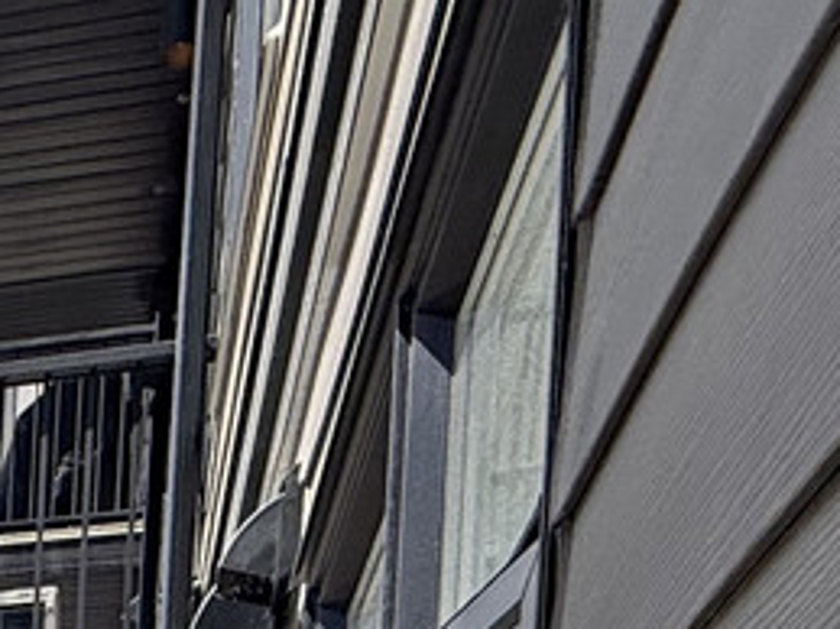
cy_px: 1501
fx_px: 2013
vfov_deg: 13.3
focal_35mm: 83
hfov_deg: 19.1
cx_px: -577
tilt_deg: -4.4
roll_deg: -2.0
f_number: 2.2
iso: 50
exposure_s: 1/1339
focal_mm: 2.22
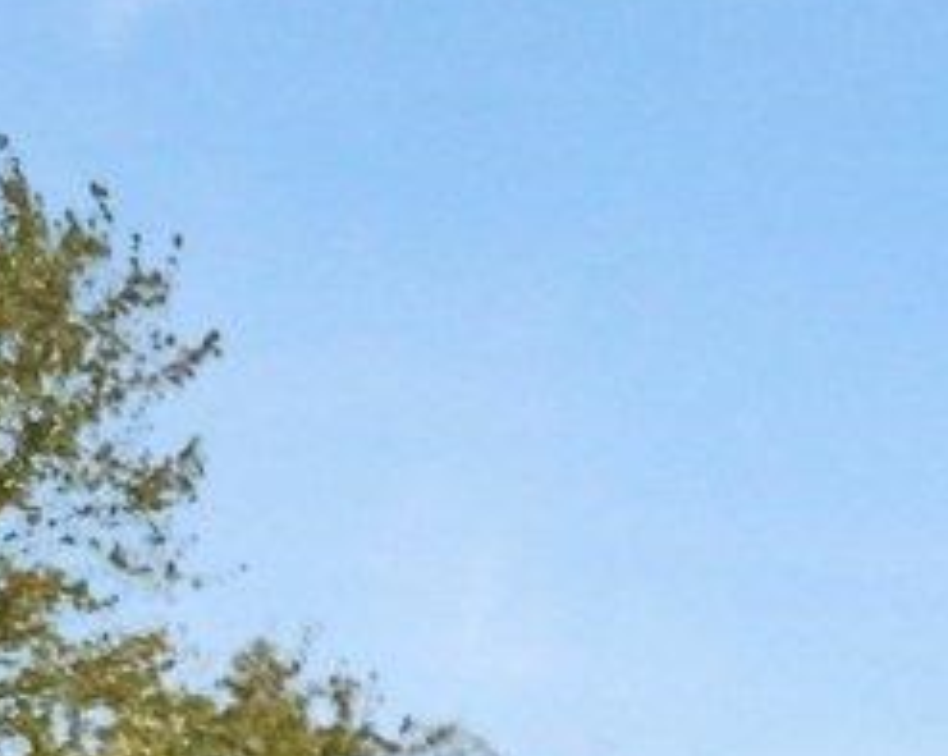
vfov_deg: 6.8
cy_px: 1644
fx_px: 6109
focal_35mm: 218
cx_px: 2180
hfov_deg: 8.2
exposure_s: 1/800
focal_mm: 10.26
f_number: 6.3
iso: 800
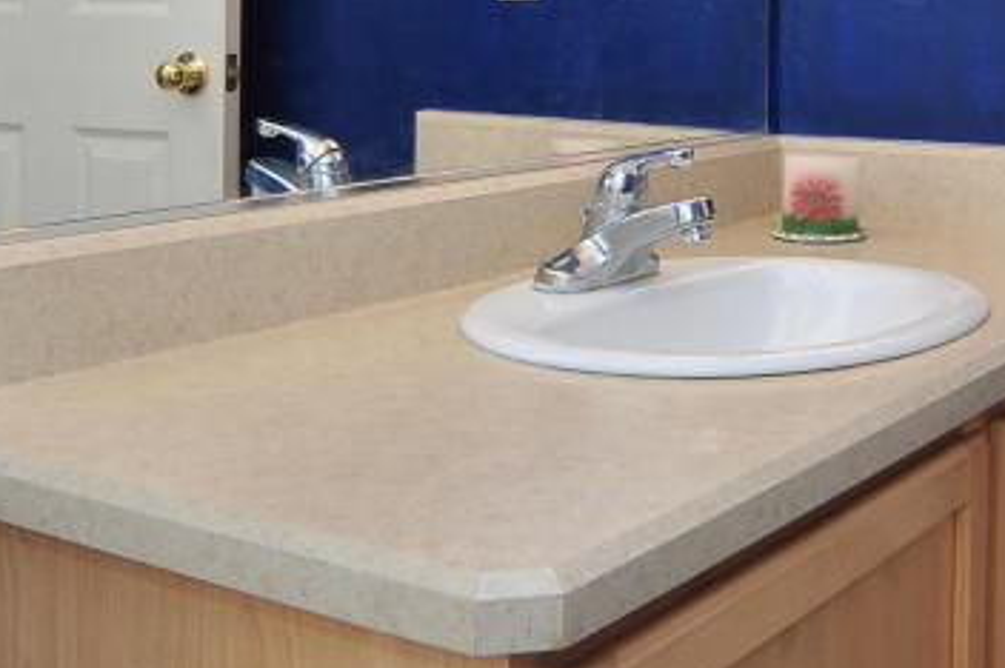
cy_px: -71
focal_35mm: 59
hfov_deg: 33.2
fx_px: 1646
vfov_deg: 21.7
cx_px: 765
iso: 1000
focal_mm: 18
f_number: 10
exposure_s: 1/40
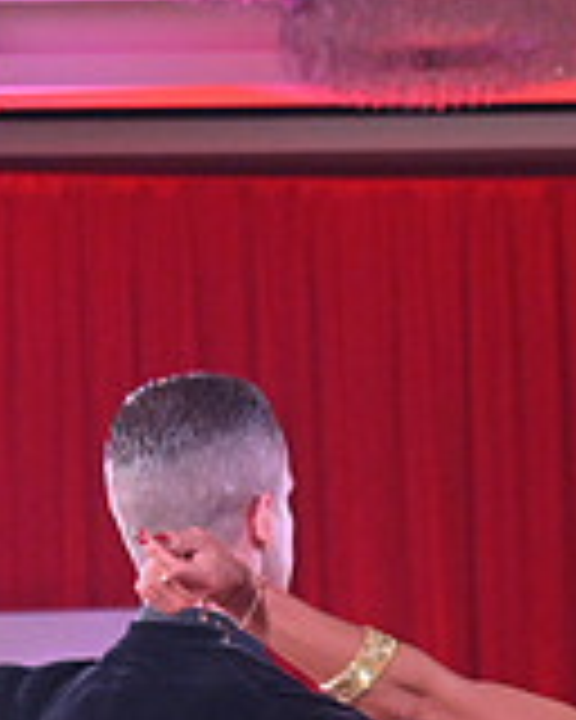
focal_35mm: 170
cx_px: 533
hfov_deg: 9.1
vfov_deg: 10.7
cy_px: 1287
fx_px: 3623
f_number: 5
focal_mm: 50
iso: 4000
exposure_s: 1/320
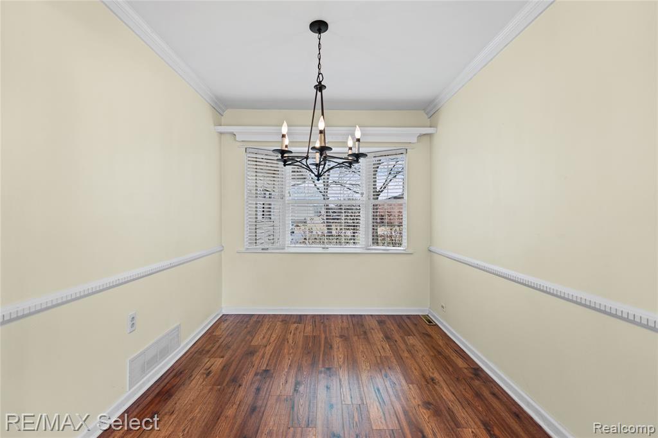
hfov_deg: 96.8
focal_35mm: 16
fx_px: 292
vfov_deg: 73.7
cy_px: 219
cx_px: 329
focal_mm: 16
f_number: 2.8
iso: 400
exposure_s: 1/30
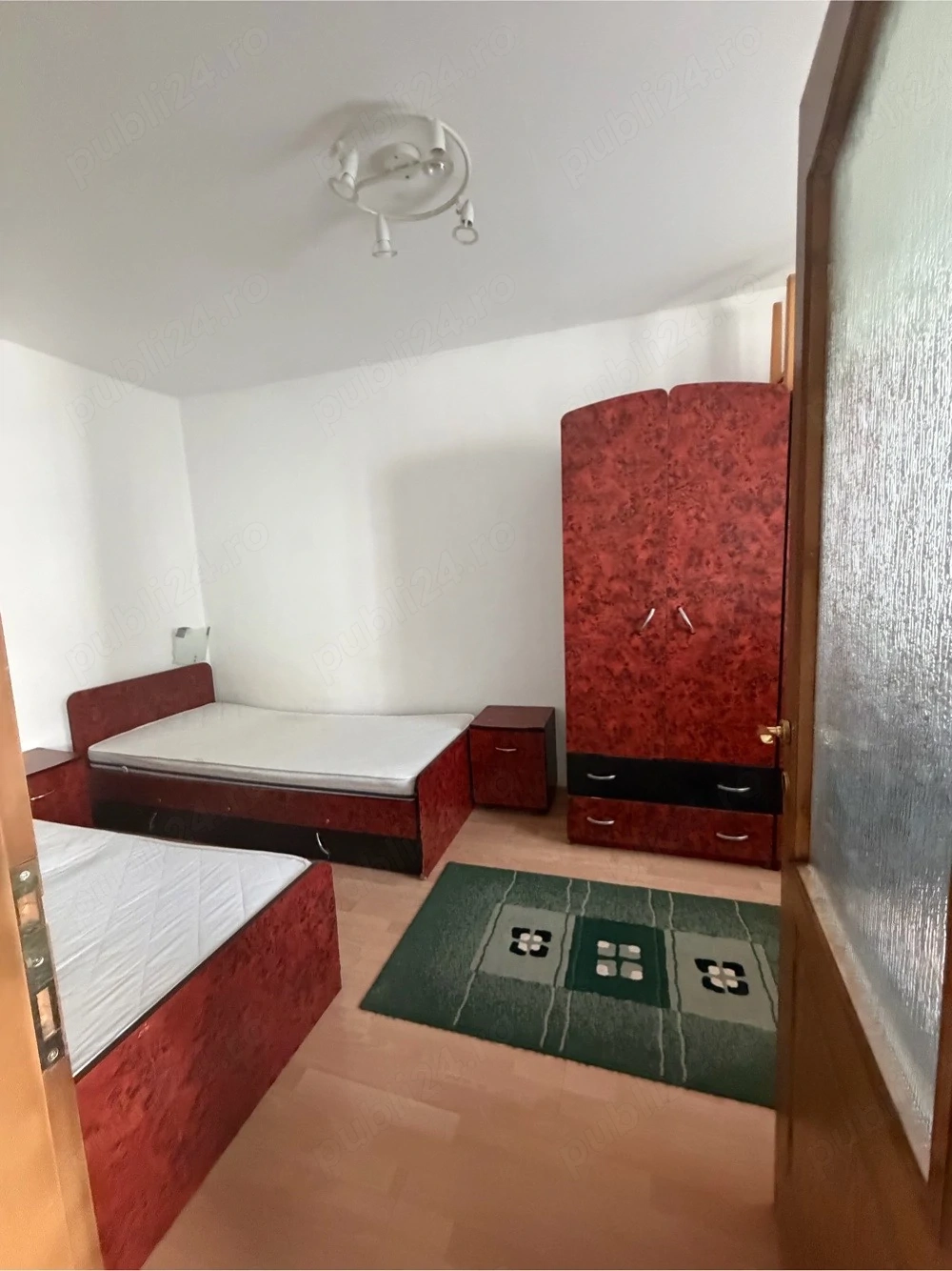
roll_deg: +2.0
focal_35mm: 14
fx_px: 514
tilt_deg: -7.3
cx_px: 476
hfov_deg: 85.7
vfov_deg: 102.1
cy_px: 636
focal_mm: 2.22
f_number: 2.2
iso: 800
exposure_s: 1/60
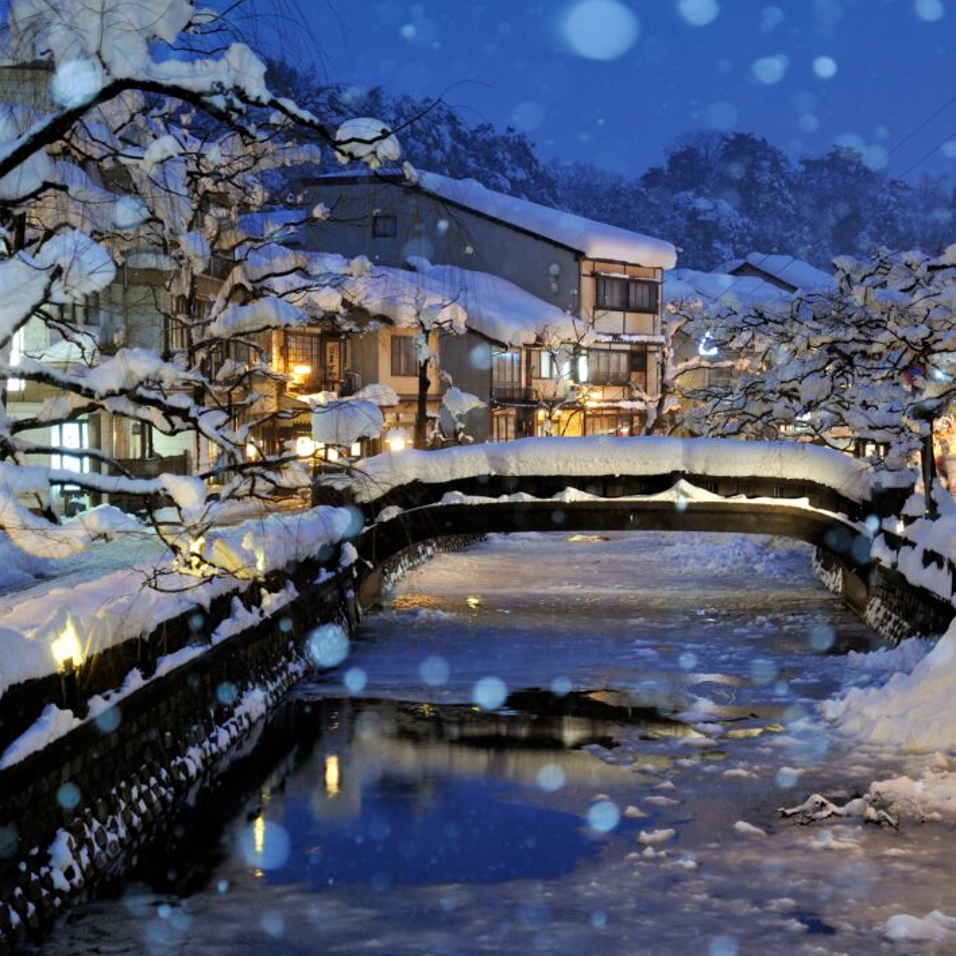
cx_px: 608
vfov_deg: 25.0
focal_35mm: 69
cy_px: 520
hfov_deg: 24.9
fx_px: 2156
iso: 200
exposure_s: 1/1.6
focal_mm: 48
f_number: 4.2
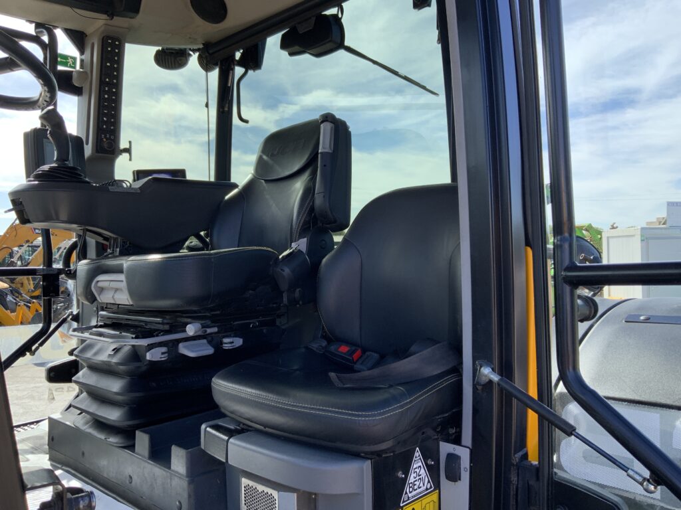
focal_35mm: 29
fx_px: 571
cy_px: 255
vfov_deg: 48.2
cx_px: 340
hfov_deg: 61.7
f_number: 1.8
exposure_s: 1/370
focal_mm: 3
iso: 16
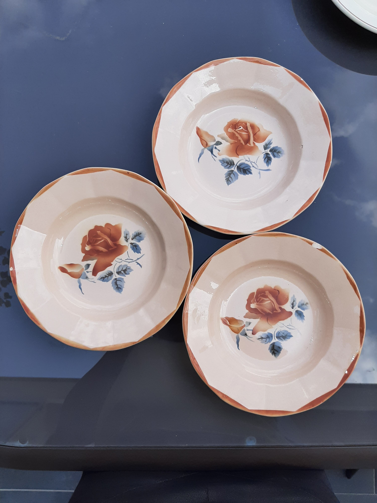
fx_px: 378
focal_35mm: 26
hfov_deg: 53.1
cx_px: 188
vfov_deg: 67.3
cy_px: 252
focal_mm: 3.93
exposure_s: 1/1621
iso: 40
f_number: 1.7
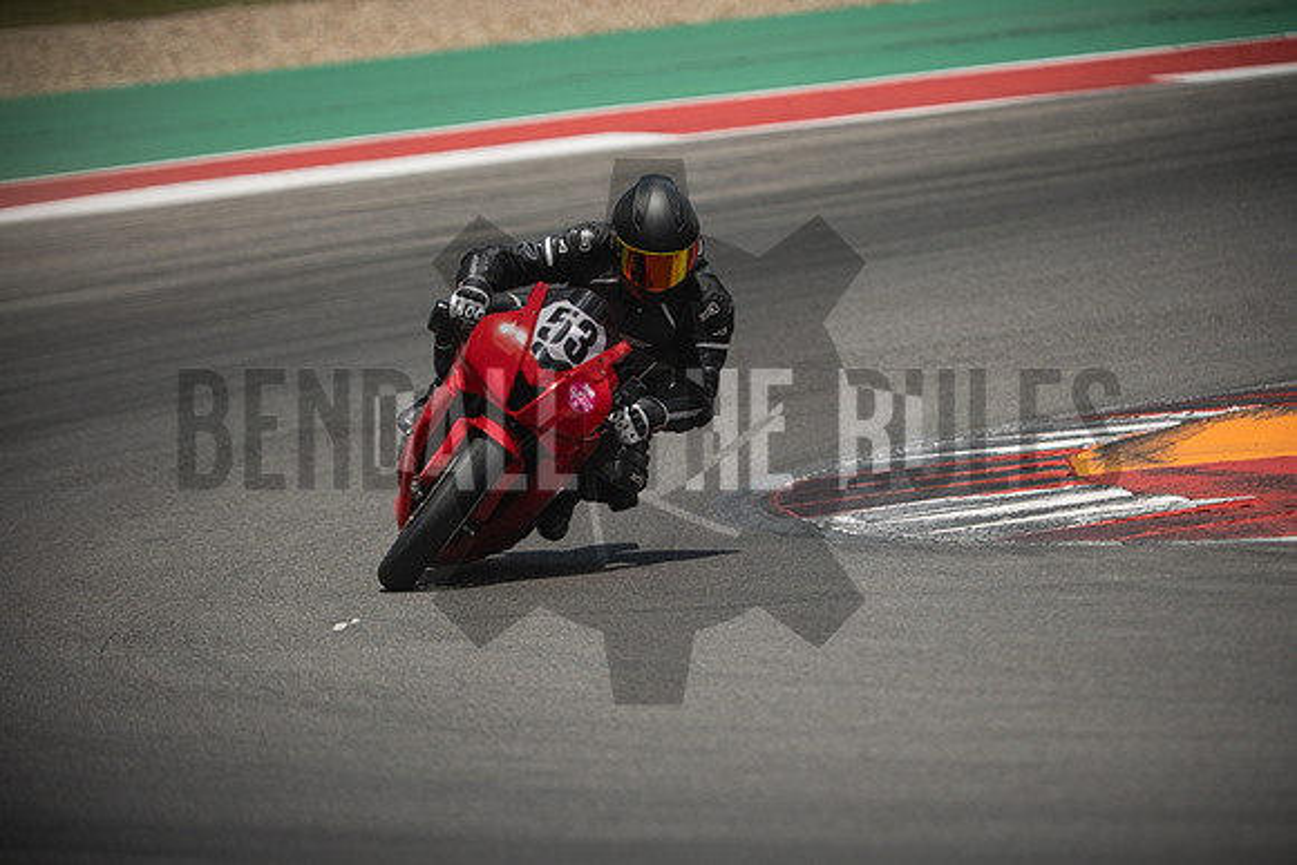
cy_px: 432
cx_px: 648
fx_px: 15134
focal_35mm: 420
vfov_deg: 3.3
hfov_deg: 4.9
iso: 320
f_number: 2.8
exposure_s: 1/4000
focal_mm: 280
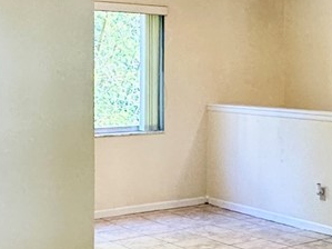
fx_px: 719
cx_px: 251
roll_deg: -1.1
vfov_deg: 19.6
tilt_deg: -1.7
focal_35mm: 75
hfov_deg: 25.7
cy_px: 87
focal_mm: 2.22
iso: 200
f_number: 2.2
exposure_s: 1/120
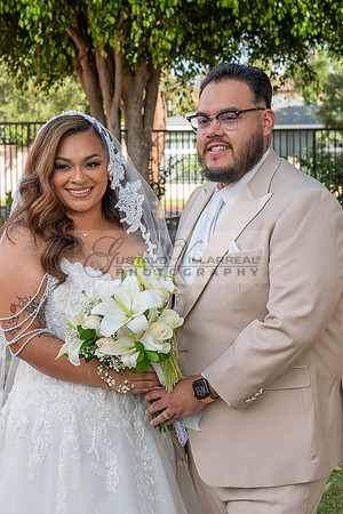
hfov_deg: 15.2
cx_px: 168
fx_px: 1288
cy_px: 211
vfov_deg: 22.6
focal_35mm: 90
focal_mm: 50
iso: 200
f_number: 7.1
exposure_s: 1/160
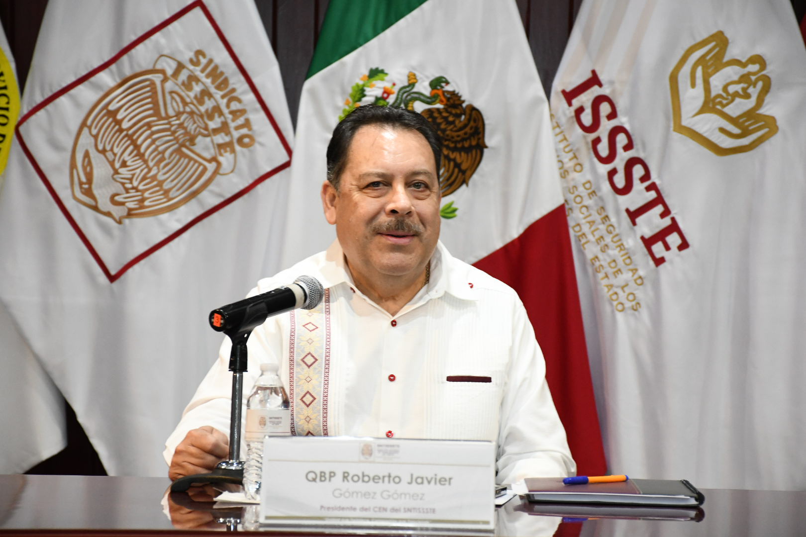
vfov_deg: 10.2
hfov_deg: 15.2
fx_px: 3022
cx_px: 403
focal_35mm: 135
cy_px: 268
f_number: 6.3
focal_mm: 90
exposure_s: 1/125
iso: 2500
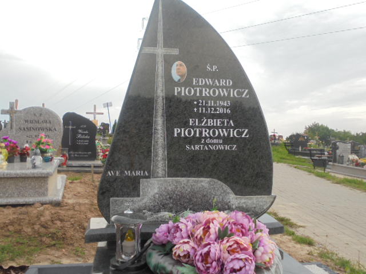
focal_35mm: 34
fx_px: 359
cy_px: 137
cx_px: 183
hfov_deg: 54.0
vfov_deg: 41.8
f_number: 4
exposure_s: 1/160
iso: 100
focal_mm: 6.1
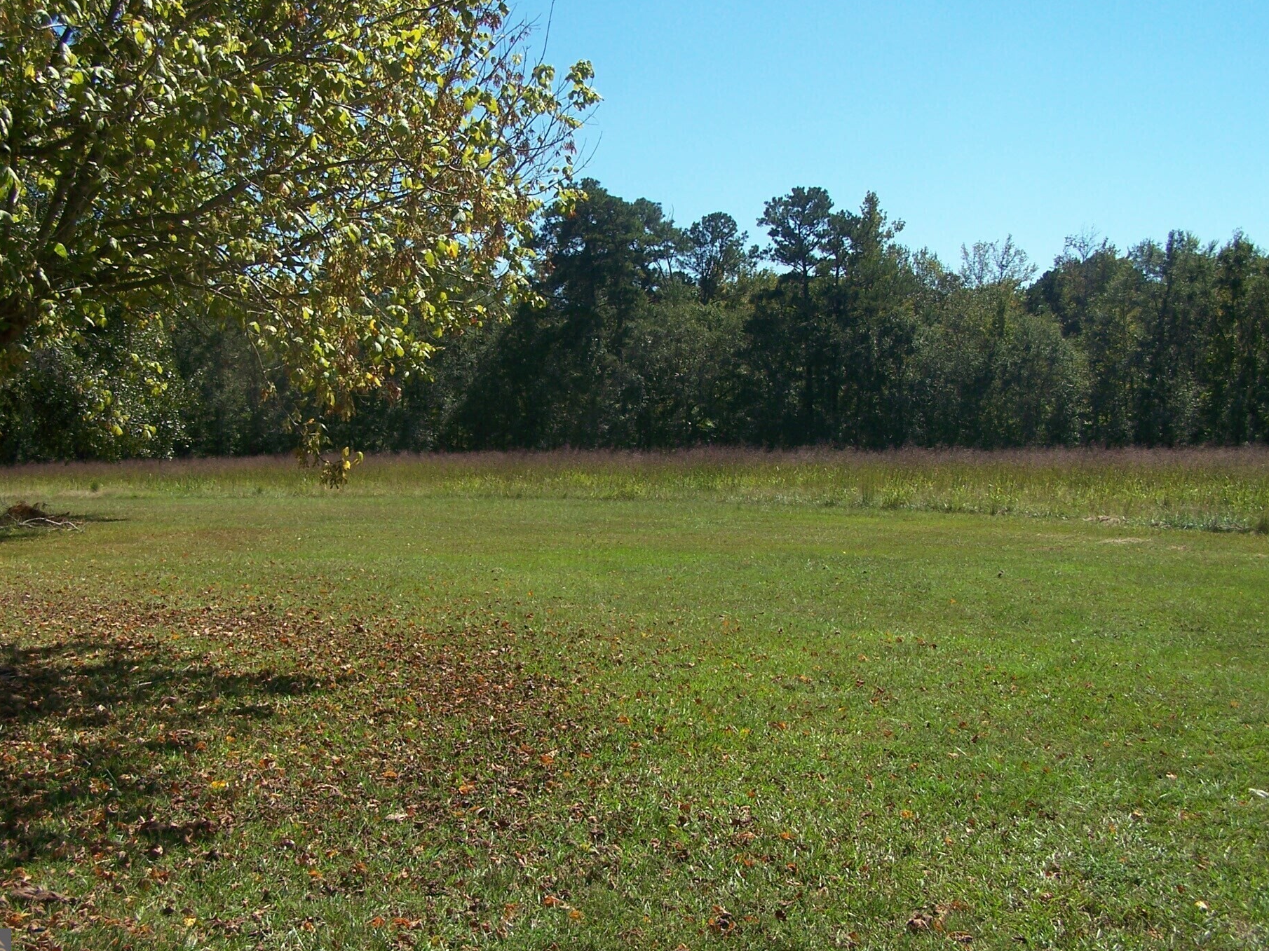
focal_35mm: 43
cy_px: 444
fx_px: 1576
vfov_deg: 33.6
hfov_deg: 43.8
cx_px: 569
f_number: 4
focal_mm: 6.3
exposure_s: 1/640
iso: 80
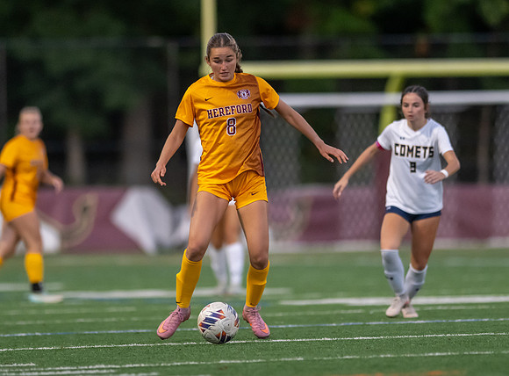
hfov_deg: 4.1
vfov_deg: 3.0
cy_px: 199
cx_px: 237
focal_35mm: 489
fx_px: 7155
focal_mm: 300
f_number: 2.8
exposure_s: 1/1000
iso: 4000
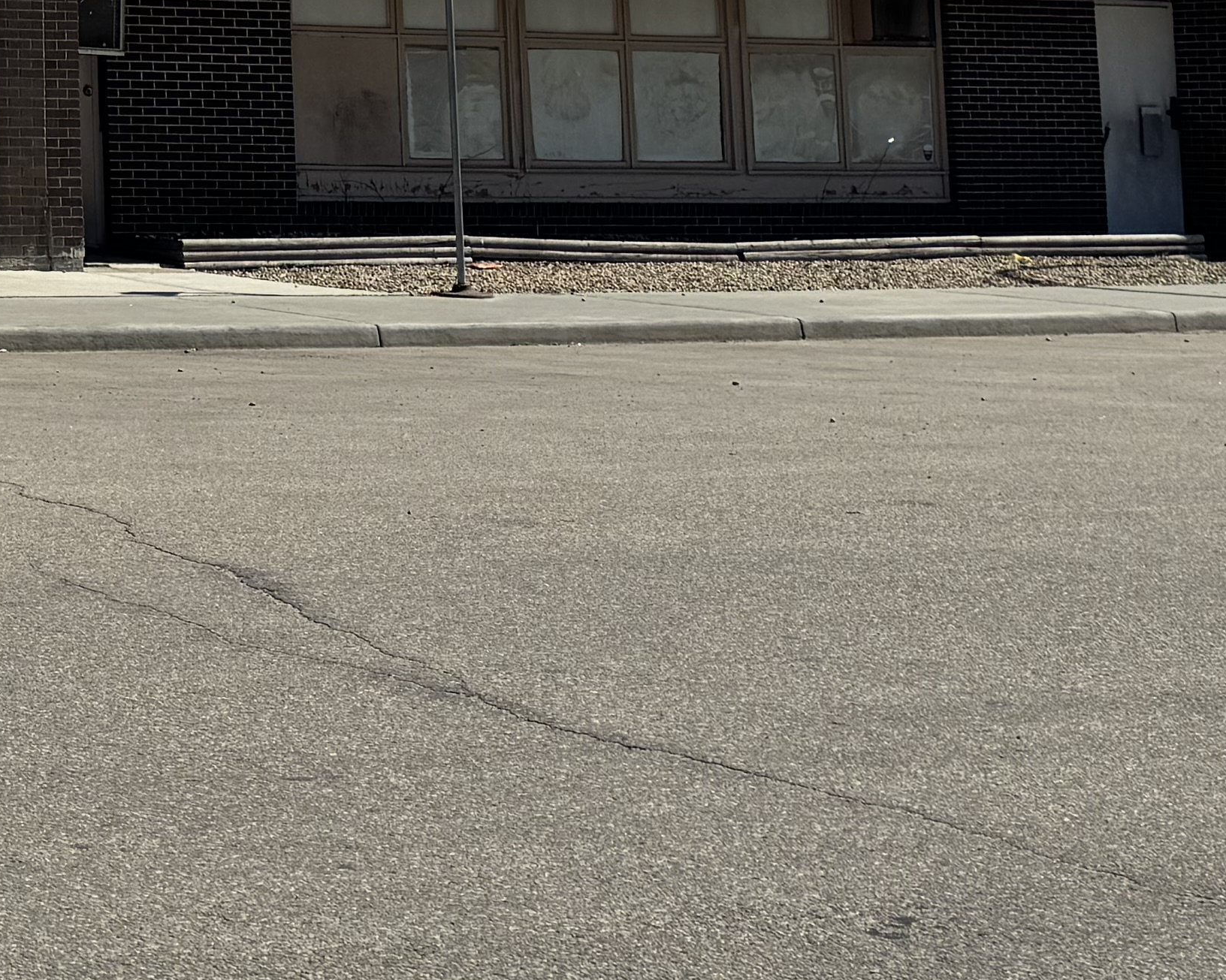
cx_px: -496
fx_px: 2975
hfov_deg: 20.6
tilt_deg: +8.7
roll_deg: -1.2
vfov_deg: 17.6
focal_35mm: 82
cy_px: -267
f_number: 1.78
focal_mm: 6.76
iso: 80
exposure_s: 1/6410
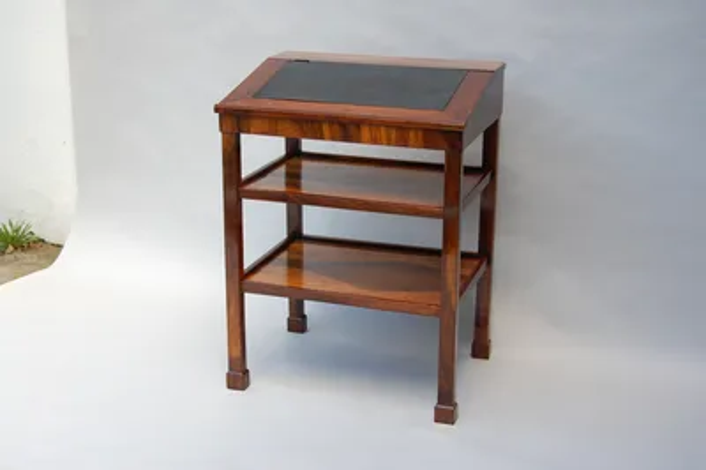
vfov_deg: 23.7
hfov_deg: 35.1
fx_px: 1117
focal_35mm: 57
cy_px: 235
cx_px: 353
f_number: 5
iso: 400
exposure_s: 1/100
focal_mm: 38
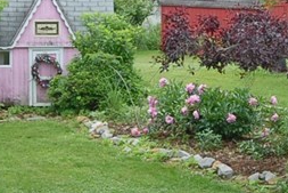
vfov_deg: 8.9
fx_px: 1233
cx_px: 219
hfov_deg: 13.3
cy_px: 80
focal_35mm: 154
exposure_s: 1/60
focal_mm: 24
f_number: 4
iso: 100
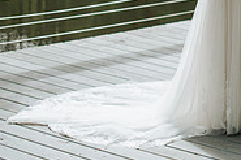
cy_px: -63
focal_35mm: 157
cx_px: 320
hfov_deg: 12.6
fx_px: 1050
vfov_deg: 8.6
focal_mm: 50
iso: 100
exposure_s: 1/800
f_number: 2.8
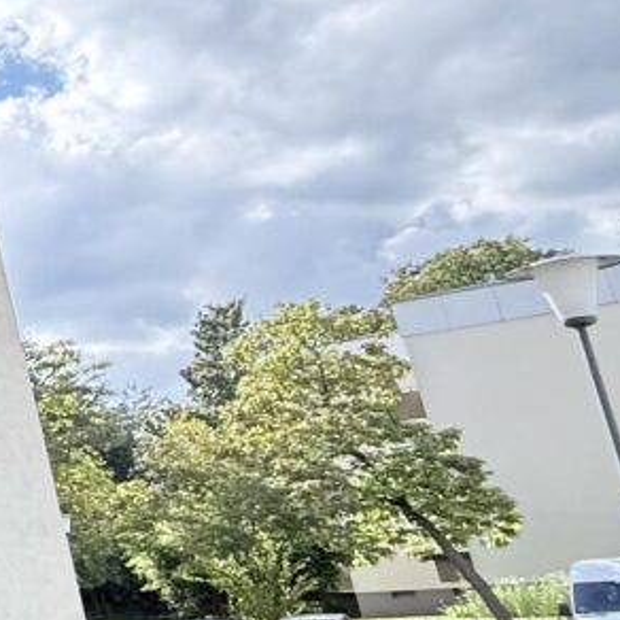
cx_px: -826
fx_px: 1236
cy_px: 346
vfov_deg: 28.1
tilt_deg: +14.7
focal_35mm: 61
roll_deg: +2.2
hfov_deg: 15.7
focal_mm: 2.22
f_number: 2.2
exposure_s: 1/498
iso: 64
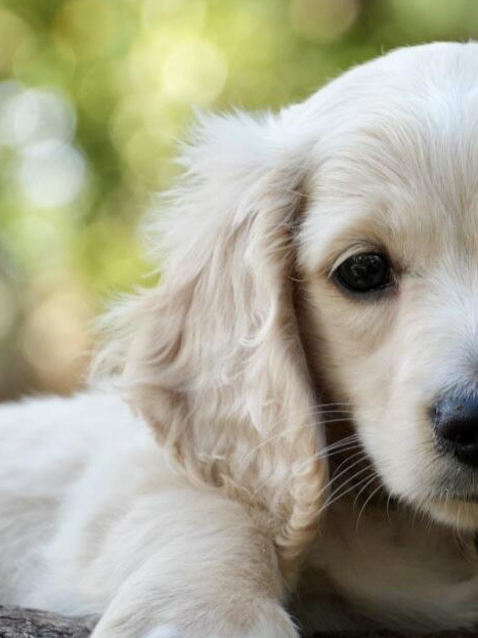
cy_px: 418
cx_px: 308
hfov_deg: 5.1
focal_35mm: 292
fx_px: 5378
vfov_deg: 6.8
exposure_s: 1/160
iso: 500
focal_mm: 78
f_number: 5.6
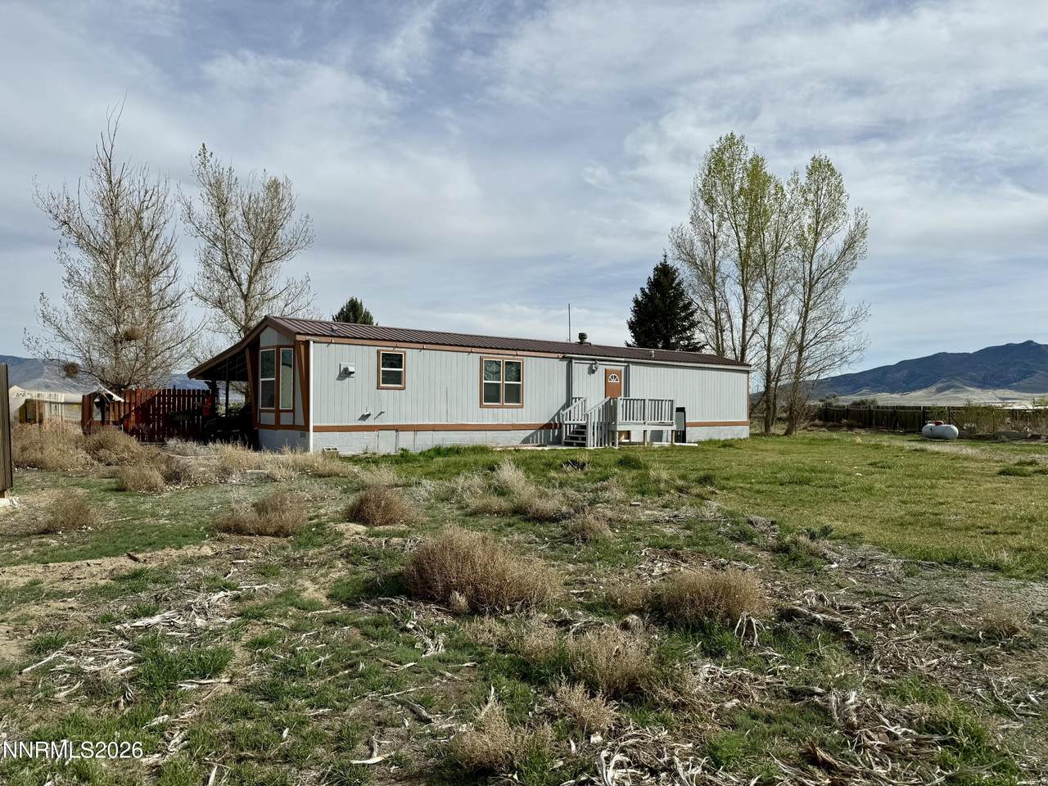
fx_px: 727
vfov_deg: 56.8
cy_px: 393
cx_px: 524
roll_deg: -1.3
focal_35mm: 24
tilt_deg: +0.6
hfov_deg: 71.6
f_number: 1.78
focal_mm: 6.76
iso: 80
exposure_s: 1/9091
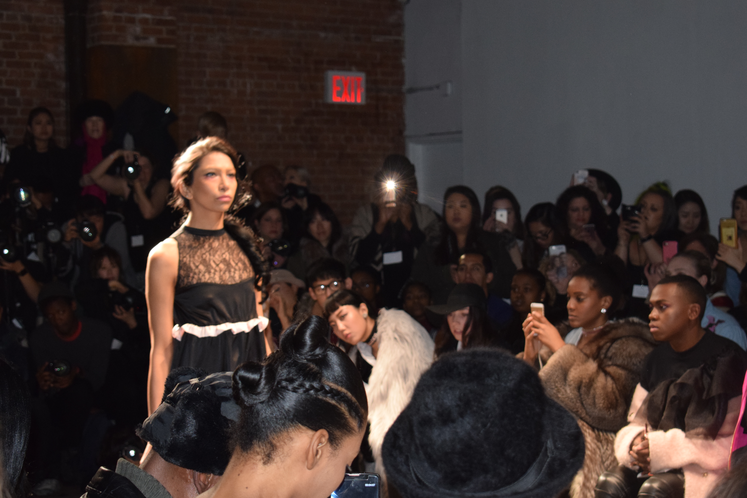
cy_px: 249
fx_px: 1556
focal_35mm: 75
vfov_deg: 18.2
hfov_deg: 27.0
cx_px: 374
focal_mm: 50
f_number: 5.6
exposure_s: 1/60
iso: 1600
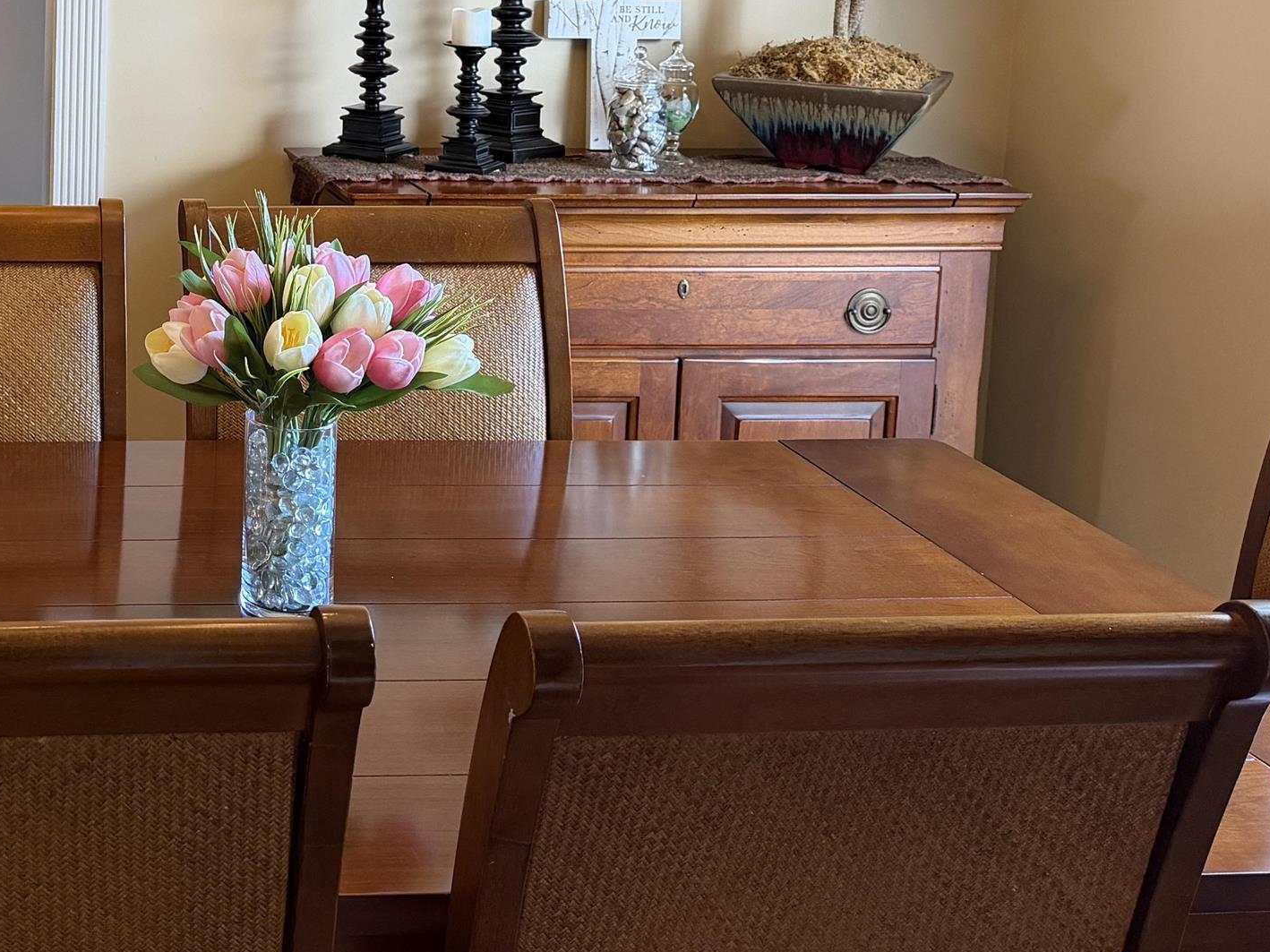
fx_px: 1907
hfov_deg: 33.8
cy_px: 70
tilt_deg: -6.5
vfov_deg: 26.9
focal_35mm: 52
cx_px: 17
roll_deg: -0.6
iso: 200
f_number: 1.78
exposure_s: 1/60
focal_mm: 6.76
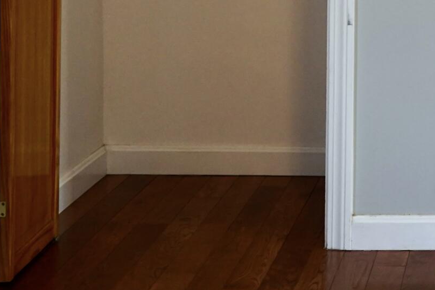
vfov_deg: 12.6
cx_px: 578
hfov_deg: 18.2
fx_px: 1256
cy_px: -117
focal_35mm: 104
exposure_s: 1/160
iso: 1600
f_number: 3.5
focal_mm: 28
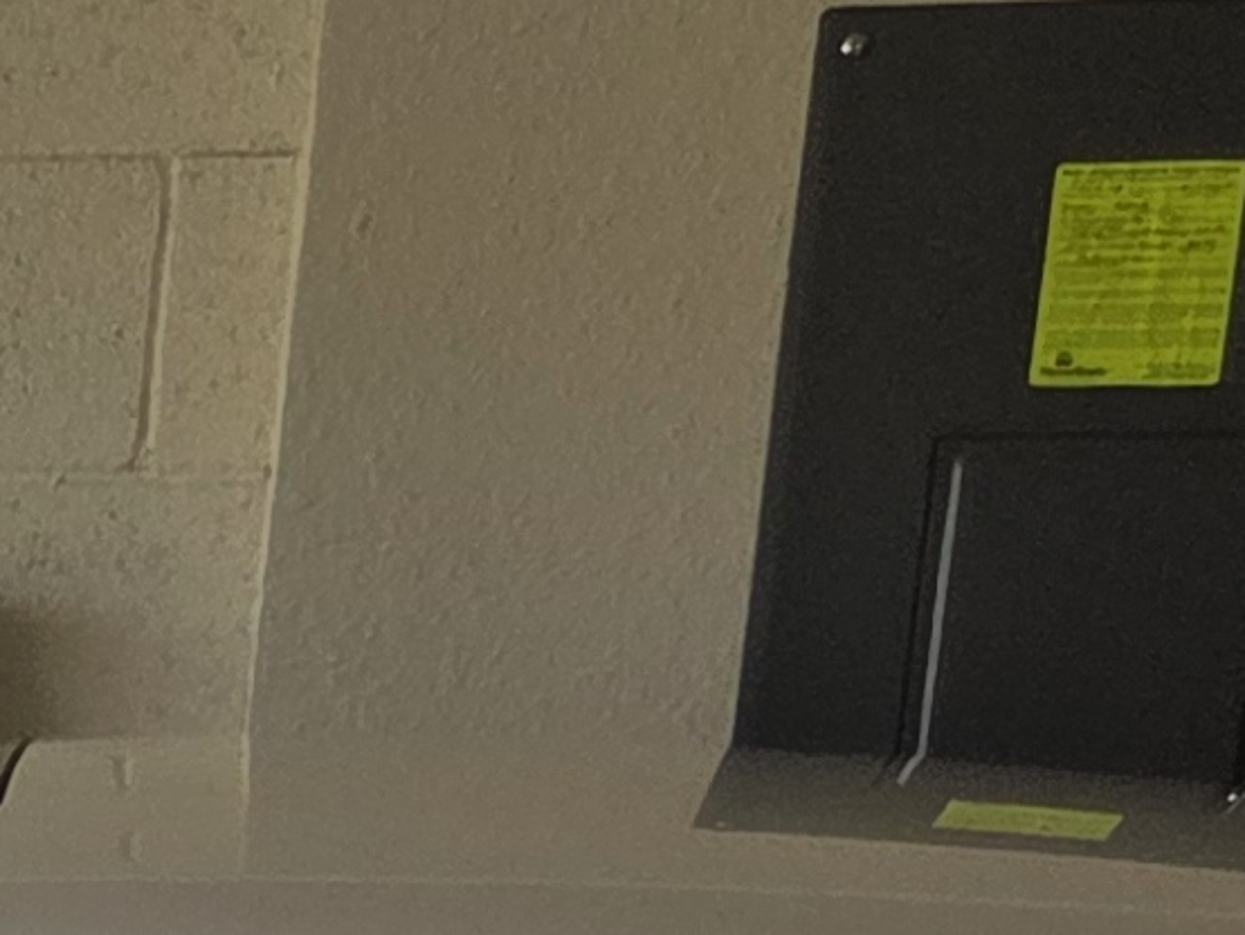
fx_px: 5973
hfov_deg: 10.0
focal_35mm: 166
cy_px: 1996
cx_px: -1998
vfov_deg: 8.4
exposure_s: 1/852
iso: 80
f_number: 1.8
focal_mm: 5.4
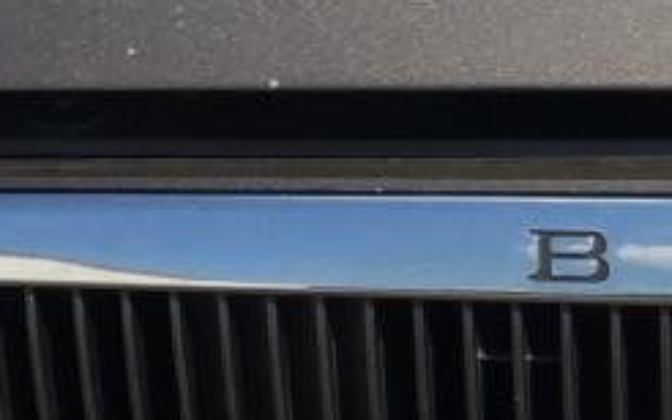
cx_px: 891
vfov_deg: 8.2
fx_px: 2932
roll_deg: -0.6
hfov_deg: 12.6
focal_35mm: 160
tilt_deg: -36.8
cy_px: 455
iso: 32
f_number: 2.2
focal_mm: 4.15
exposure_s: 1/2160
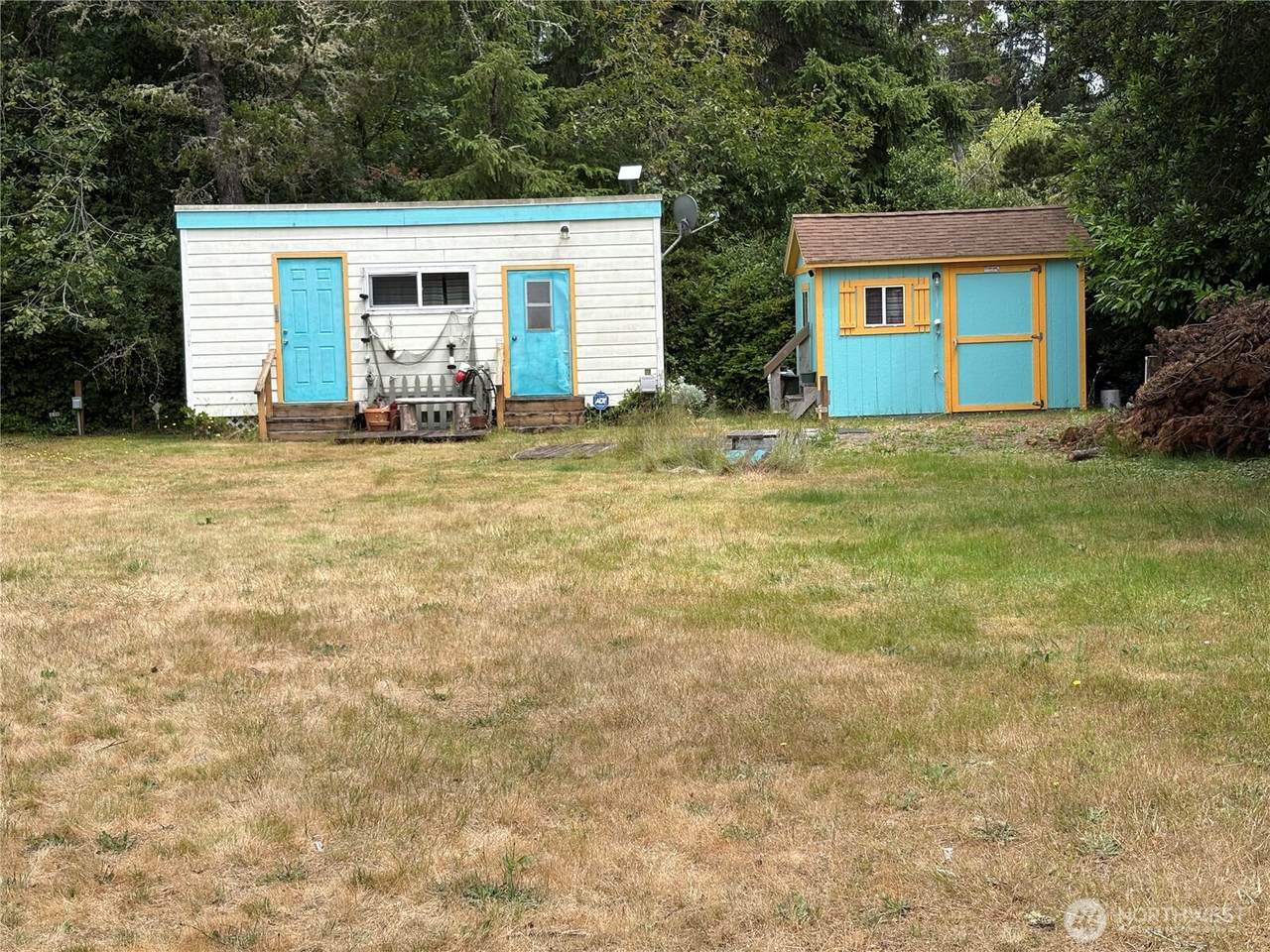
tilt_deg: -3.2
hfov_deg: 36.8
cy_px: 476
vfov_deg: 28.0
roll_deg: +2.7
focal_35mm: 52
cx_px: 635
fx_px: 1908
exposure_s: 1/1848
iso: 32
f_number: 1.6
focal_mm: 5.96
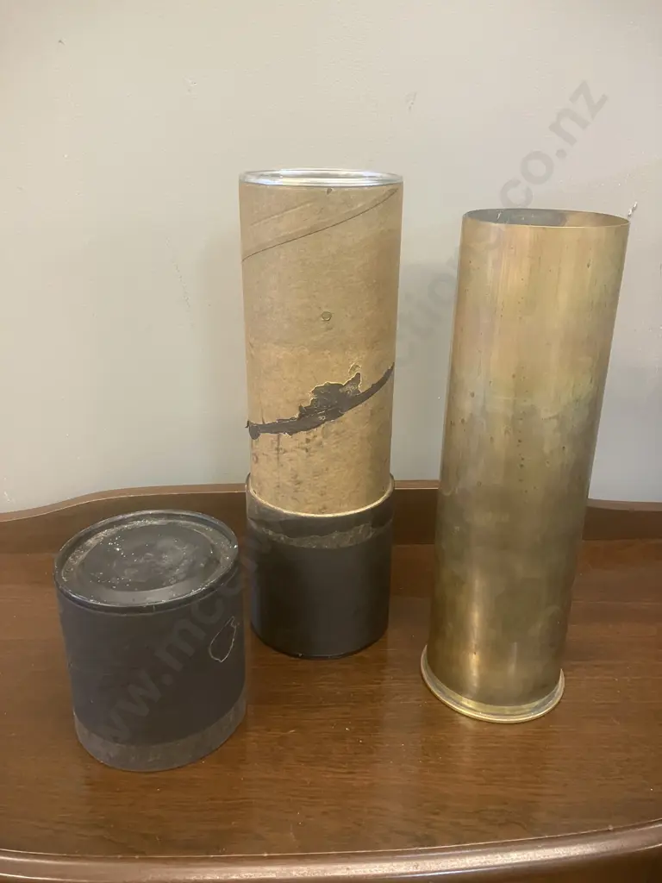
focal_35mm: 28
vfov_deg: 63.4
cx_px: 331
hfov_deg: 49.7
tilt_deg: -21.1
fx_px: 714
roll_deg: -0.9
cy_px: 442
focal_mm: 3.99
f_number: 1.8
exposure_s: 1/33
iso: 250
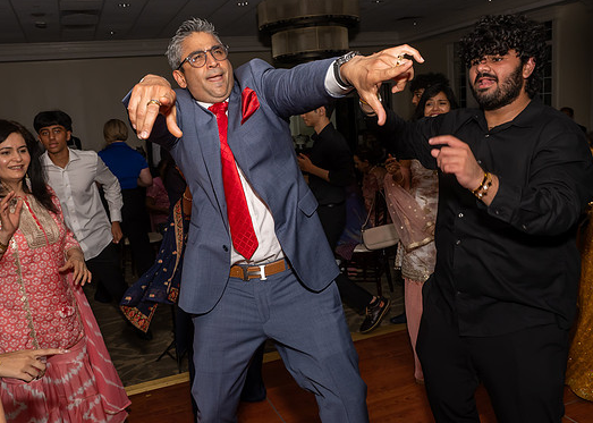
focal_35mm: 31
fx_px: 522
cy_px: 202
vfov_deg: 44.1
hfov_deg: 59.2
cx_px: 279
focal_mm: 17
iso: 640
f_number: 8
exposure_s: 1/250
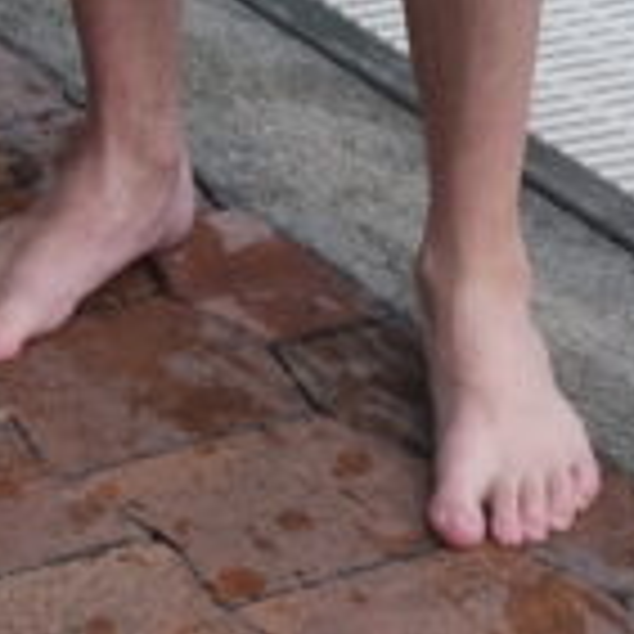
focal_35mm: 224
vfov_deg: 7.1
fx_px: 4642
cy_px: -1124
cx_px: -1066
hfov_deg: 7.2
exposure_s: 1/250
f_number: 5.6
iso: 160
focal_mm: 20.5
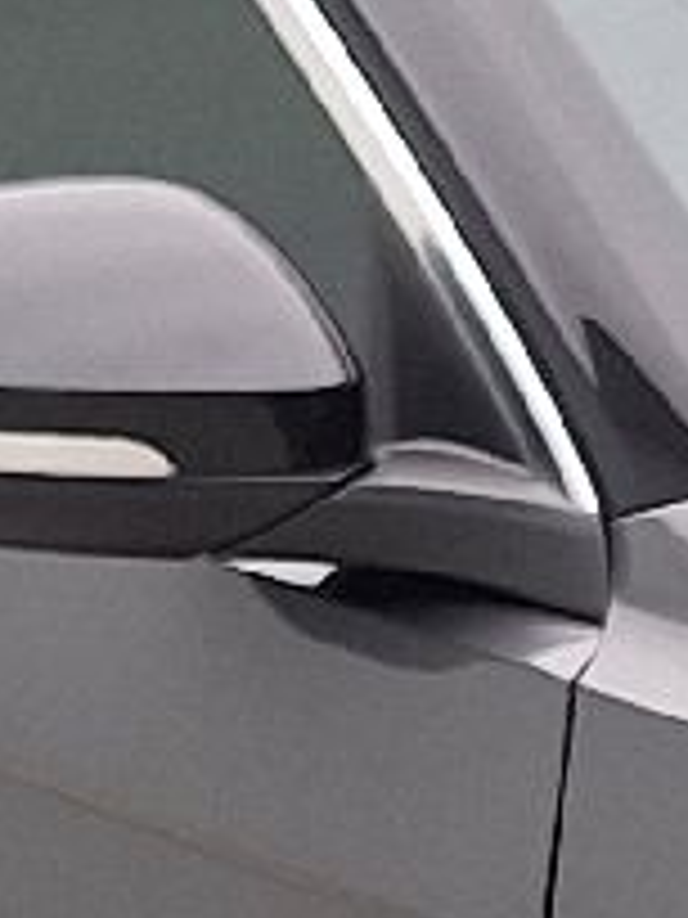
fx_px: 5751
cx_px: 1425
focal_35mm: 217
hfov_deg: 6.6
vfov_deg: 8.9
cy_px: 1292
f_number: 1.8
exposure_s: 1/100
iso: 50
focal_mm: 5.54
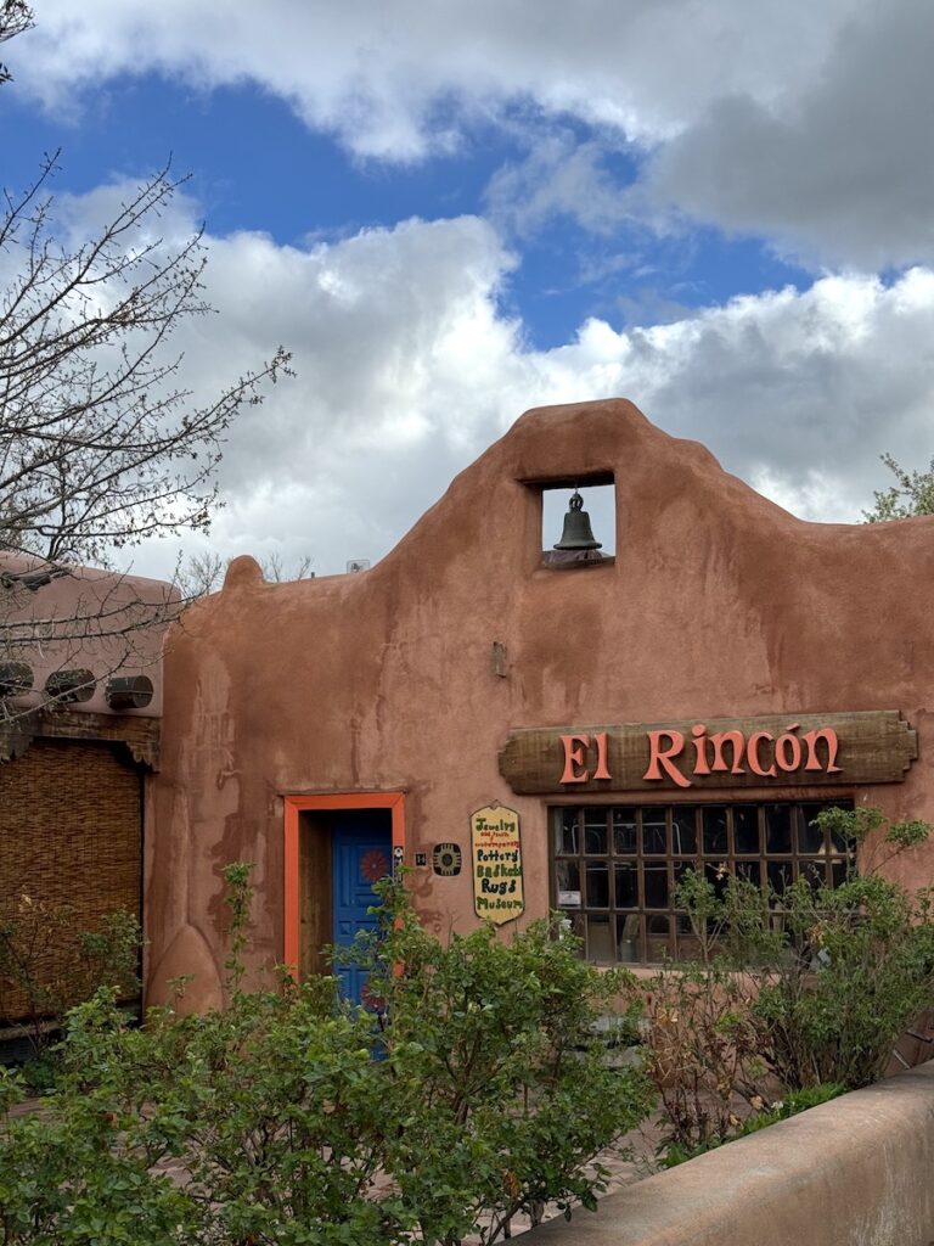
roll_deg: +1.0
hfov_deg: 30.3
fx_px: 1727
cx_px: 467
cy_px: 623
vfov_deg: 39.7
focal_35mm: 48
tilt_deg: +6.2
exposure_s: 1/3247
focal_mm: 6.76
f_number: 1.78
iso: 64
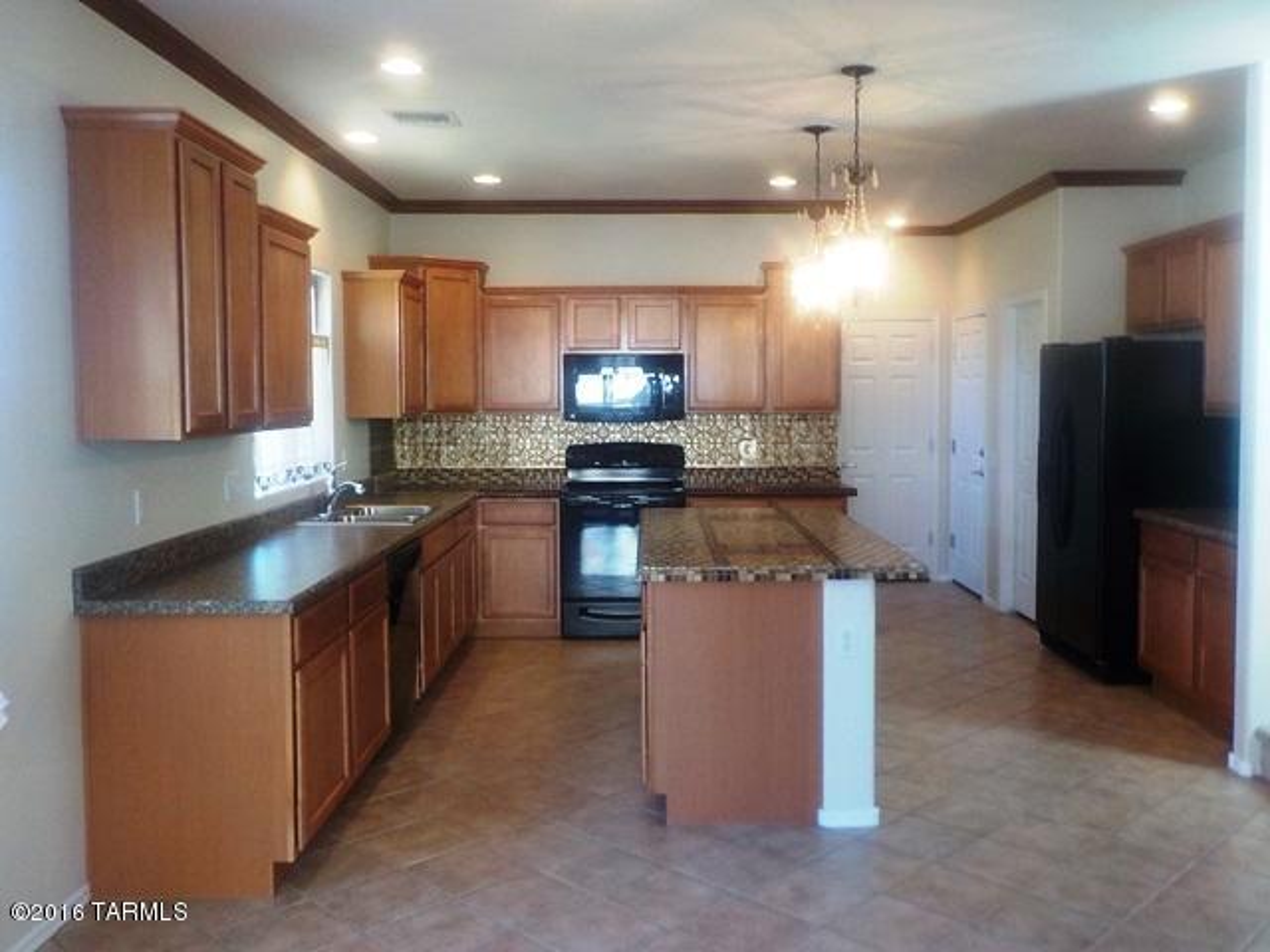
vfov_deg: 46.8
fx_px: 1101
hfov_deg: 60.0
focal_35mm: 30
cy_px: 476
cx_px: 635
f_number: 3.3
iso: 180
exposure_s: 1/30
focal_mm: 4.1
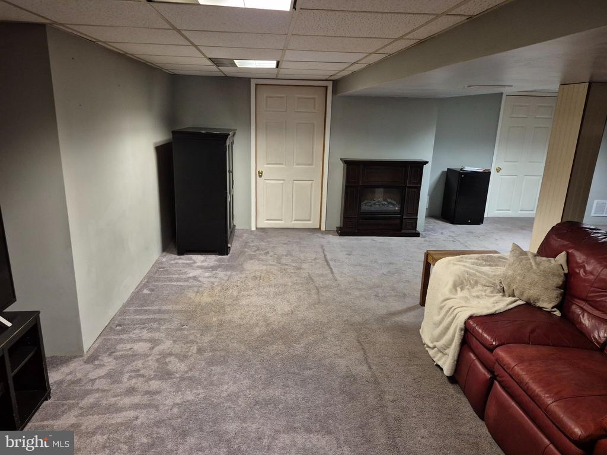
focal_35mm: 23
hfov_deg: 73.9
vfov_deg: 58.9
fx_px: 403
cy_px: 228
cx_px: 304
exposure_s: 1/60
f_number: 1.8
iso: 640
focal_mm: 5.4
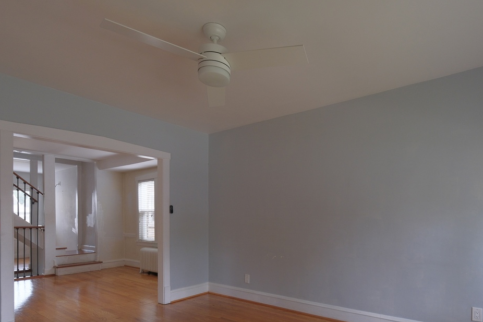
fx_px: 282
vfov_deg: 57.7
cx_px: 291
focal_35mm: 21
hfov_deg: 80.2
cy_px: 223
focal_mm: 8
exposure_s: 1/15
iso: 250
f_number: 6.4
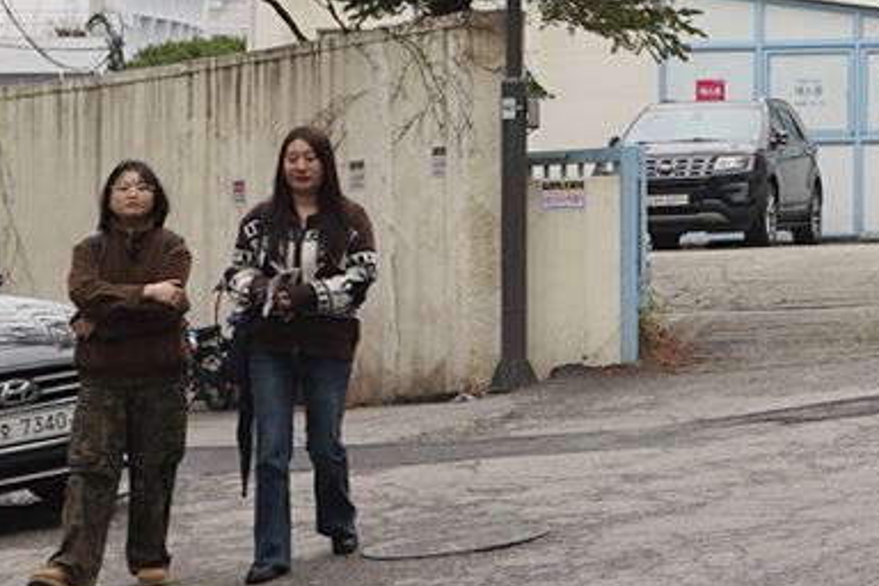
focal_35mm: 125
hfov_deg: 14.8
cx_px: 1463
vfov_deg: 10.8
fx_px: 3052
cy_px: -128
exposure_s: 1/100
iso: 100
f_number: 6.3
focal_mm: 24
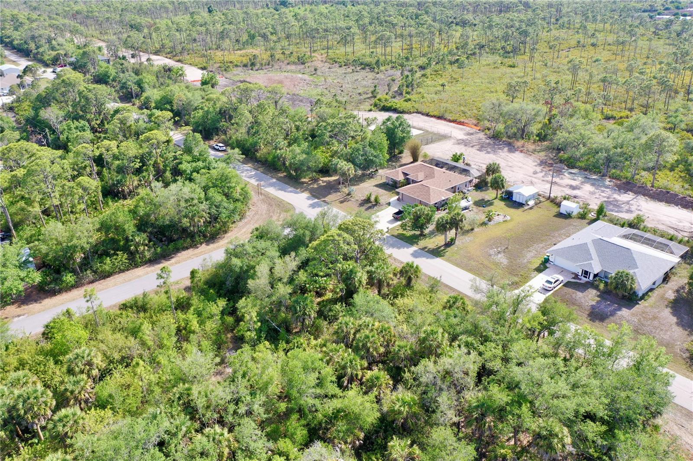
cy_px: 230
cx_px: 346
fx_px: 539
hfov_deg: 65.5
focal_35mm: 28
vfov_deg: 46.4
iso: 100
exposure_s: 1/200
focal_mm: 10.26
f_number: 5
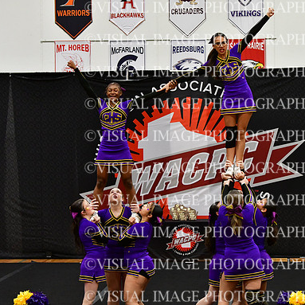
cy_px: 152
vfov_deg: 12.9
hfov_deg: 12.9
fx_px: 1346
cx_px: 200
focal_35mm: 135
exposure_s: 1/500
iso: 4000
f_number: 4
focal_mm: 70
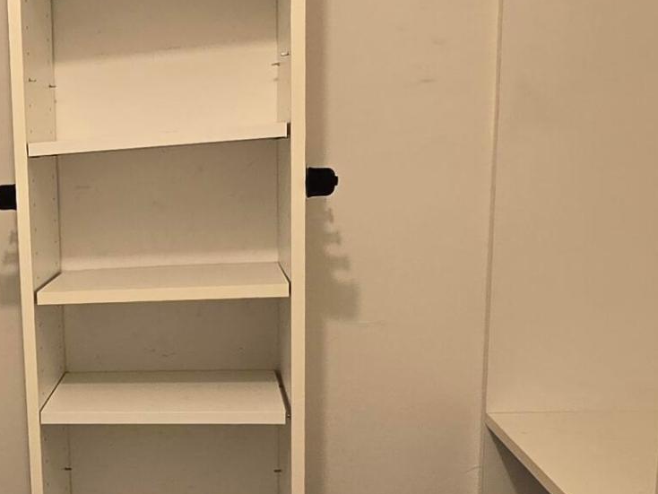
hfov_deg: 31.7
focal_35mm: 51
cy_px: 413
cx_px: -121
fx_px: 970
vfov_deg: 27.8
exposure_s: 1/60
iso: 64
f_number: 2.2
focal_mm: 2.2
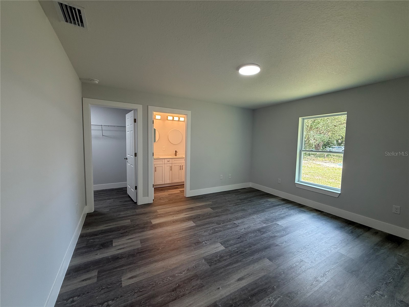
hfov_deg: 102.1
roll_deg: -0.8
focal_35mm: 14
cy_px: 154
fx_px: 165
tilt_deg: -3.4
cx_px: 204
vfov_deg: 85.7
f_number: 2.2
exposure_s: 1/99
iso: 125
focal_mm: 2.22
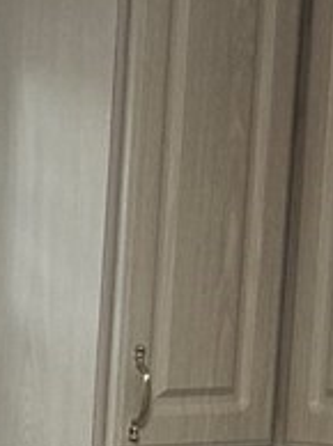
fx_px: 2648
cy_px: 791
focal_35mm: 206
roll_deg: +0.6
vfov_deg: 9.2
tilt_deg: -11.4
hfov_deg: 6.8
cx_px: -508
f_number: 1.5
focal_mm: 5.7
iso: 80
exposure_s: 1/60
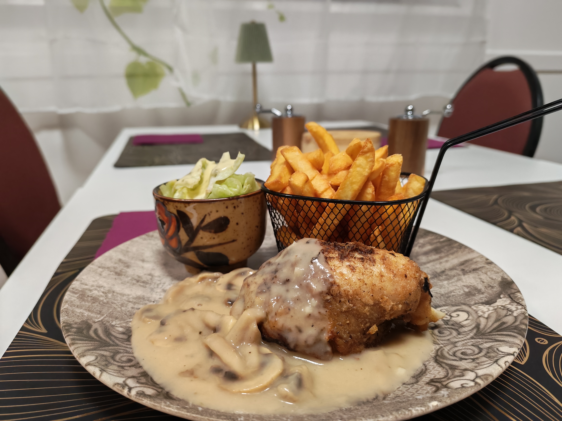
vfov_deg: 51.4
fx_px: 438
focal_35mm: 27
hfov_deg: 65.3
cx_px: 281
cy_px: 210
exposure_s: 1/100
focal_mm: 6.12
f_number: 1.9
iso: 1250
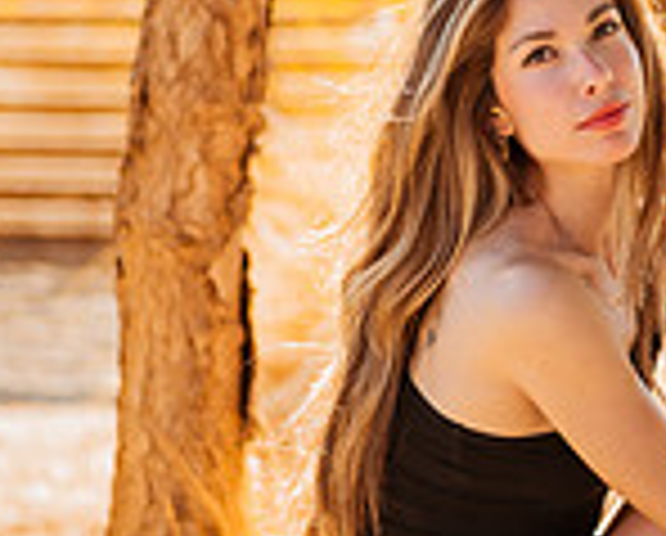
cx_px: 612
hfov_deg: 11.6
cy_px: 185
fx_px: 3259
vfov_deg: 9.4
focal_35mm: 165
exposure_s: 1/800
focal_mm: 58
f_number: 1.4
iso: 50
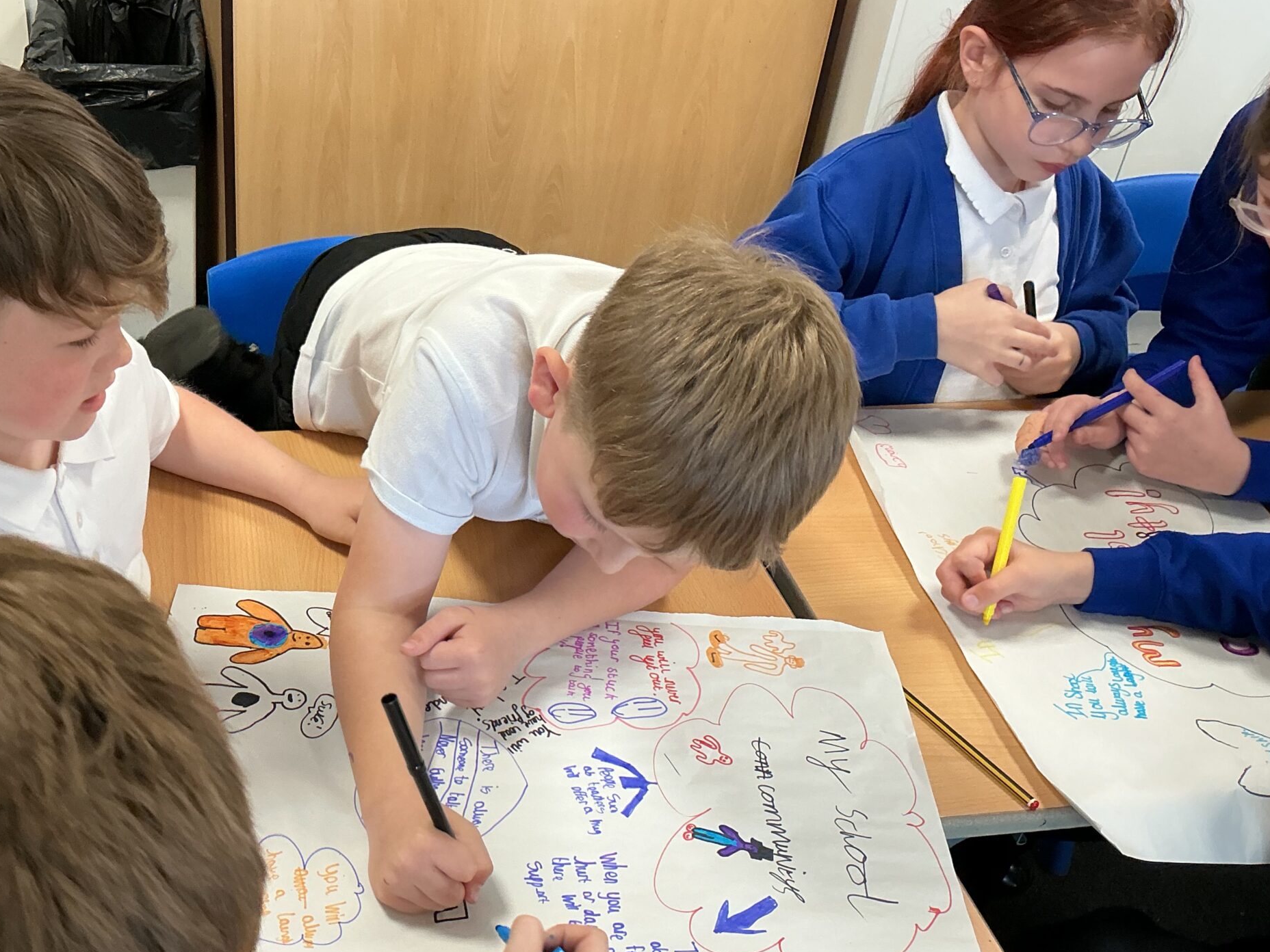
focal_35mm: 40
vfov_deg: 35.7
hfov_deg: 46.0
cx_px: 408
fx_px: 1468
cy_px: 600
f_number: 1.8
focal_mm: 3
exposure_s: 1/50
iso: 80
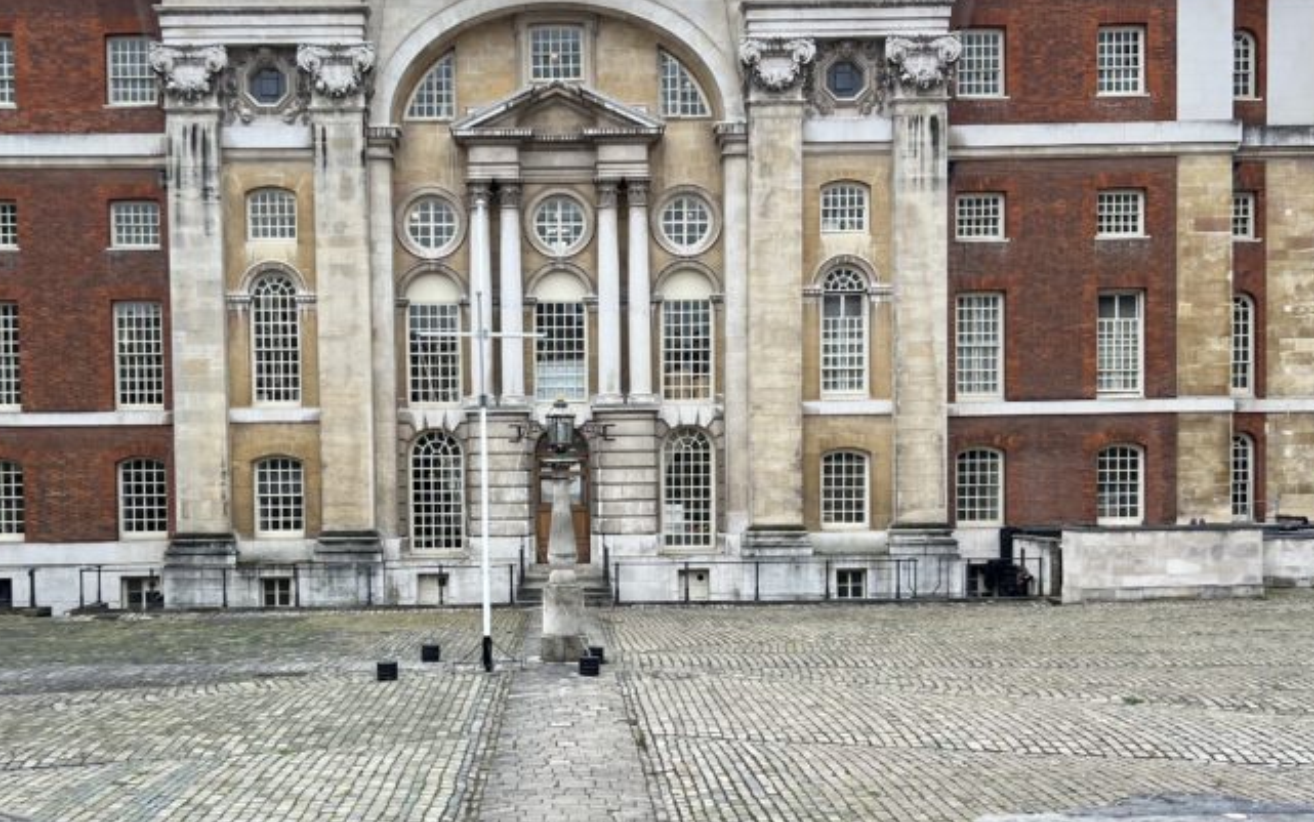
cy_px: 533
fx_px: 1576
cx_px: 558
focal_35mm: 44
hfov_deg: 45.1
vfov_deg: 29.1
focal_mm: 5.7
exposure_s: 1/1048
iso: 50
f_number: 1.5
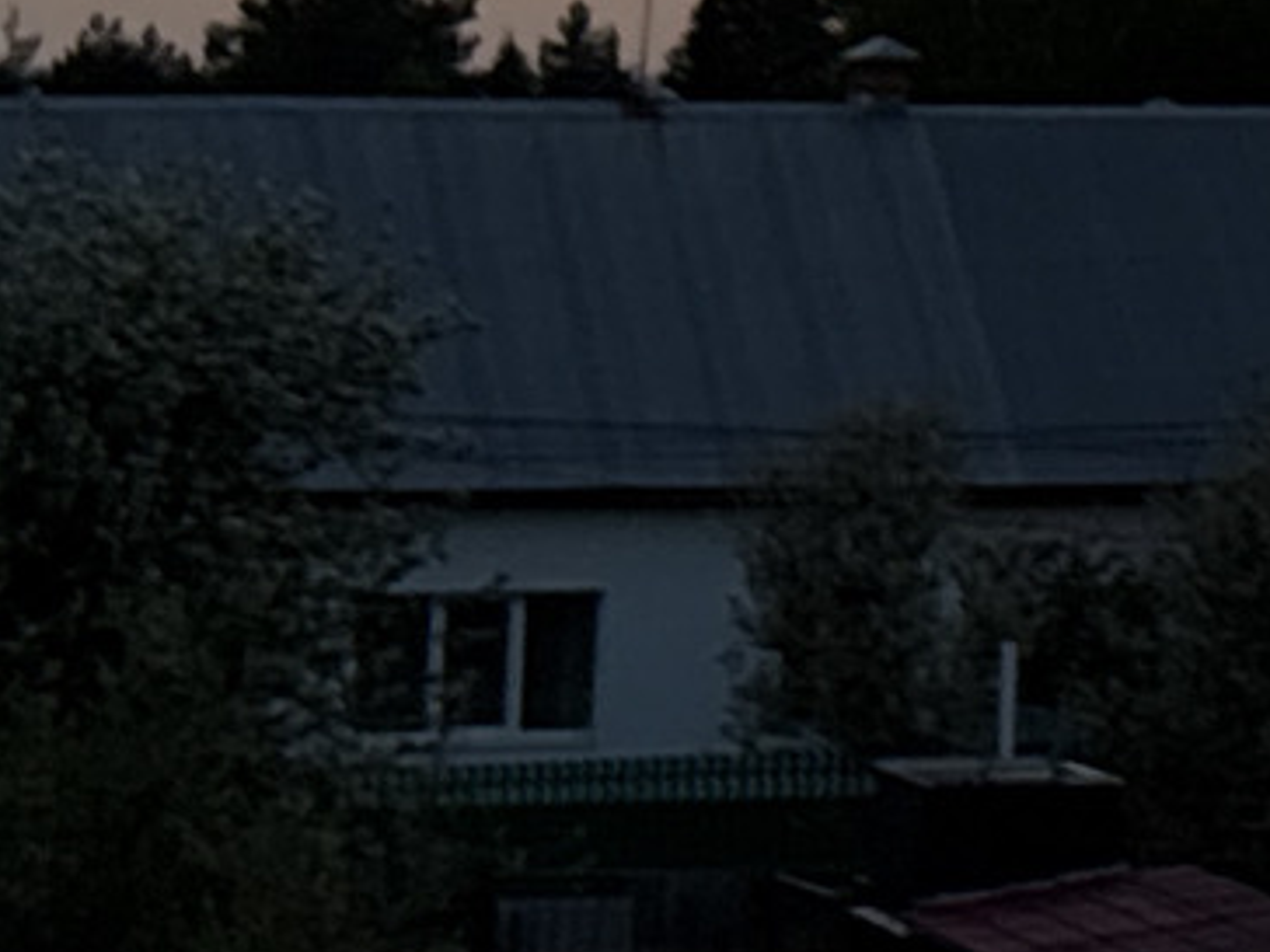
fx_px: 10493
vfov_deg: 5.0
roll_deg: -0.6
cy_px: -1597
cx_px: 2983
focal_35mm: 286
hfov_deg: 6.6
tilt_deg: +8.8
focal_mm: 5.96
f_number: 1.6
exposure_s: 1/209
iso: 32
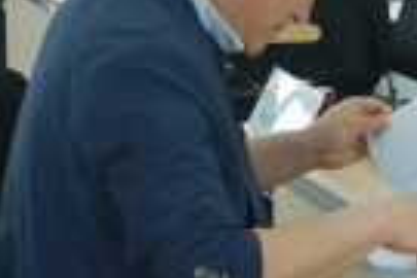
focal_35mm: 178
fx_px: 2062
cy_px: 65
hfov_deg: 11.5
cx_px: 324
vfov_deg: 7.7
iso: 800
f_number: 5
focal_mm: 32
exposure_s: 1/100
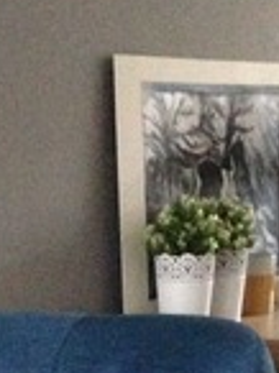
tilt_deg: -14.1
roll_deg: +0.3
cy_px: 605
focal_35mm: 136
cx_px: 10
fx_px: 1466
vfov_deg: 13.5
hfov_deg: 10.8
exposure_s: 1/15
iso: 800
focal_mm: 4.12
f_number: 2.4
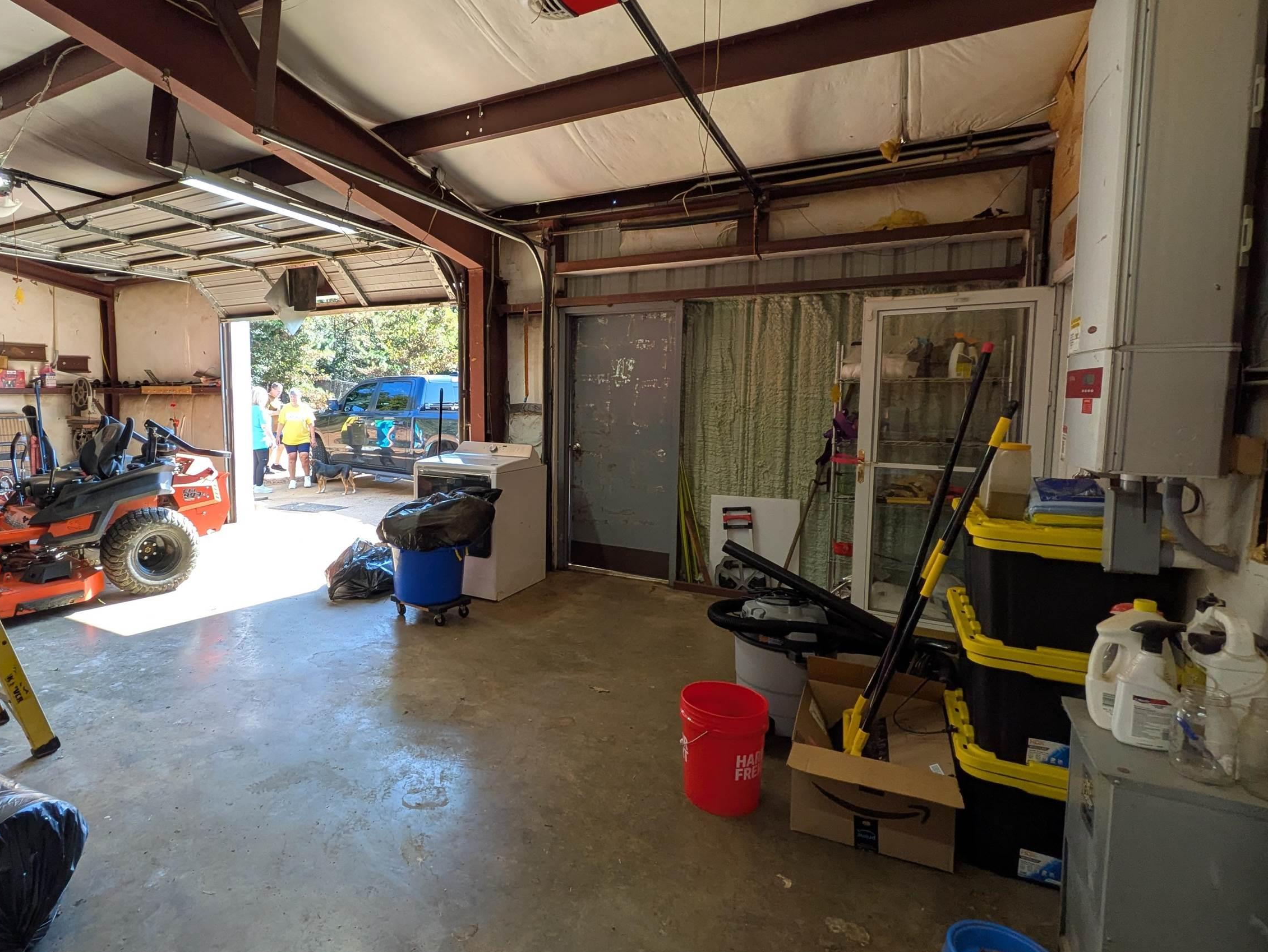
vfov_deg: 68.7
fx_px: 696
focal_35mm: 19
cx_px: 495
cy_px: 449
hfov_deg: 83.4
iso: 84
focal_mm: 1.83
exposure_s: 1/137
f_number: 2.2
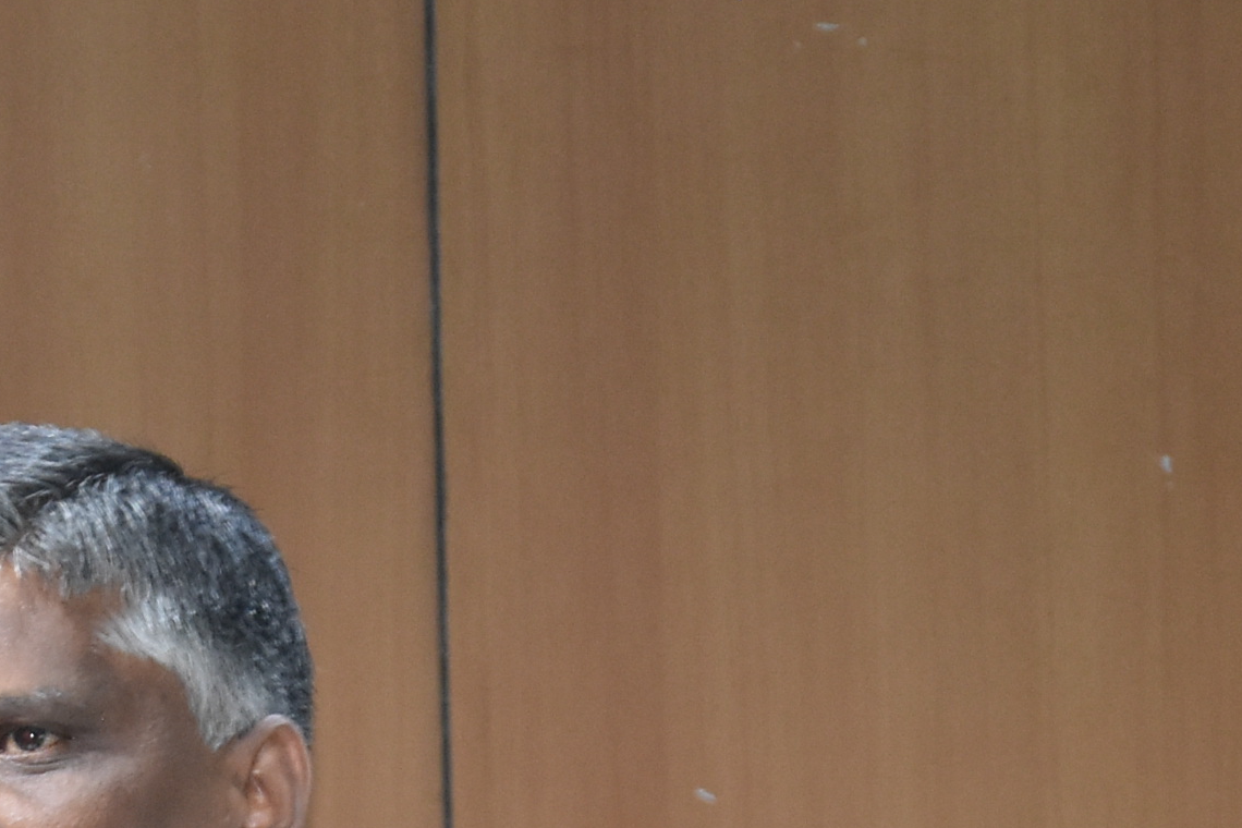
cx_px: 36
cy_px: 1177
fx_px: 17351
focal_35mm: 503
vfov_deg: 2.7
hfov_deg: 4.1
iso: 1400
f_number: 5.6
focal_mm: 85
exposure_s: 1/60
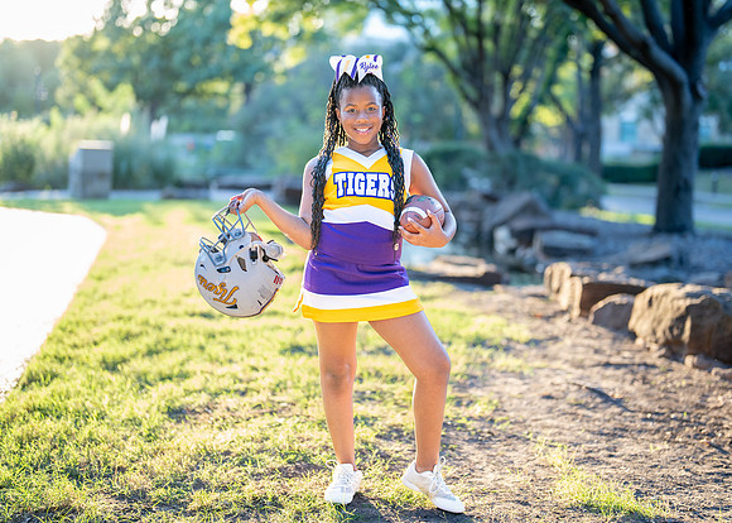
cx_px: 384
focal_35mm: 60
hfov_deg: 32.7
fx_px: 1247
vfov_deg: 23.7
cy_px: 250
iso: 250
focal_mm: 50
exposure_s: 1/320
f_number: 1.2
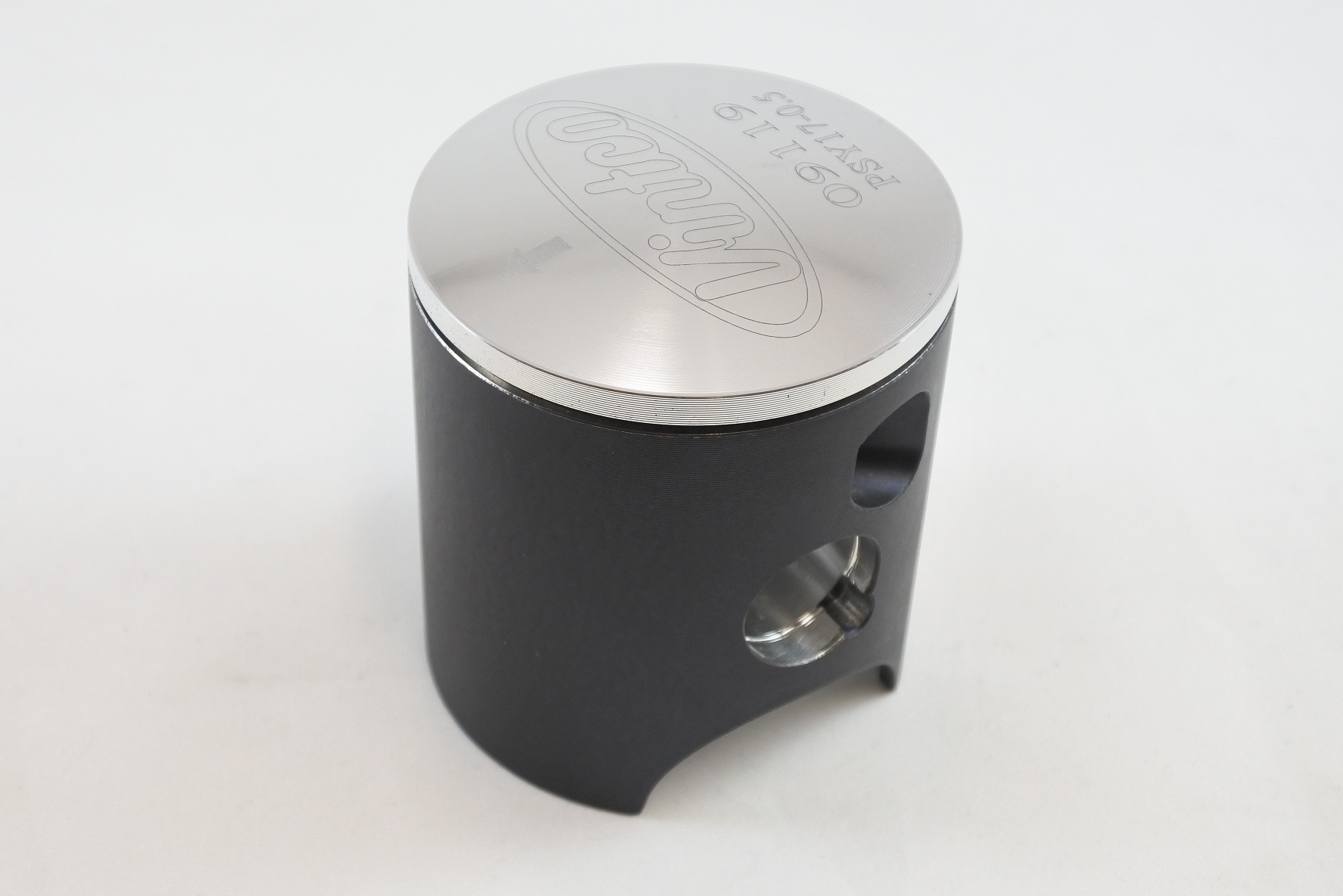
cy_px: 448
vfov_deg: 31.2
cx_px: 672
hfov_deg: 45.4
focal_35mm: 43
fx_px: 1604
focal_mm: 16.1
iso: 450
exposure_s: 1/125
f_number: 4.5
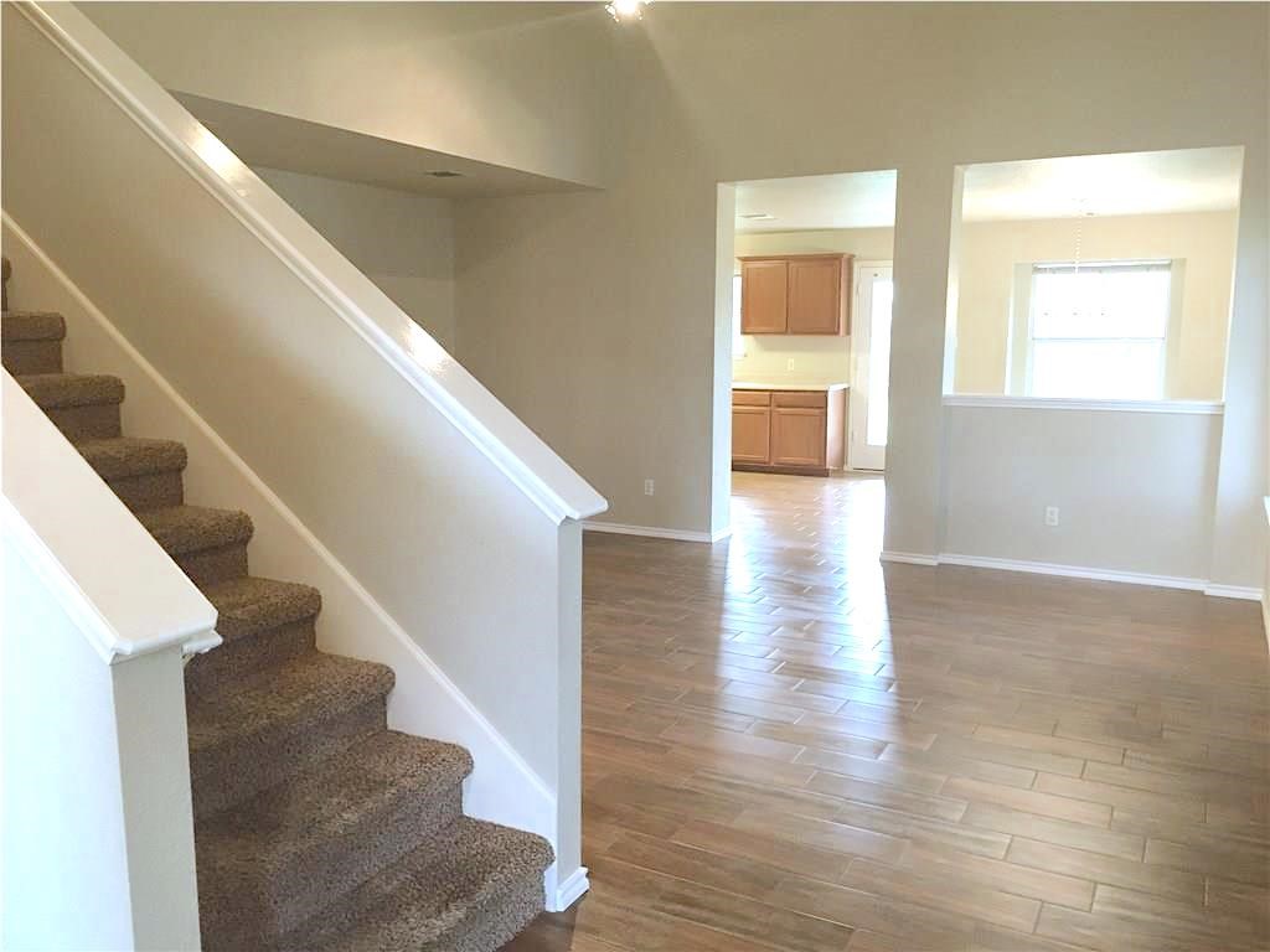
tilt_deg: -7.7
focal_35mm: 29
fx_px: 1064
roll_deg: -0.5
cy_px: 476
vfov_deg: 48.2
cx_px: 635
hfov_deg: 61.7
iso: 80
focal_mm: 4.15
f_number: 2.2
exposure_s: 1/30
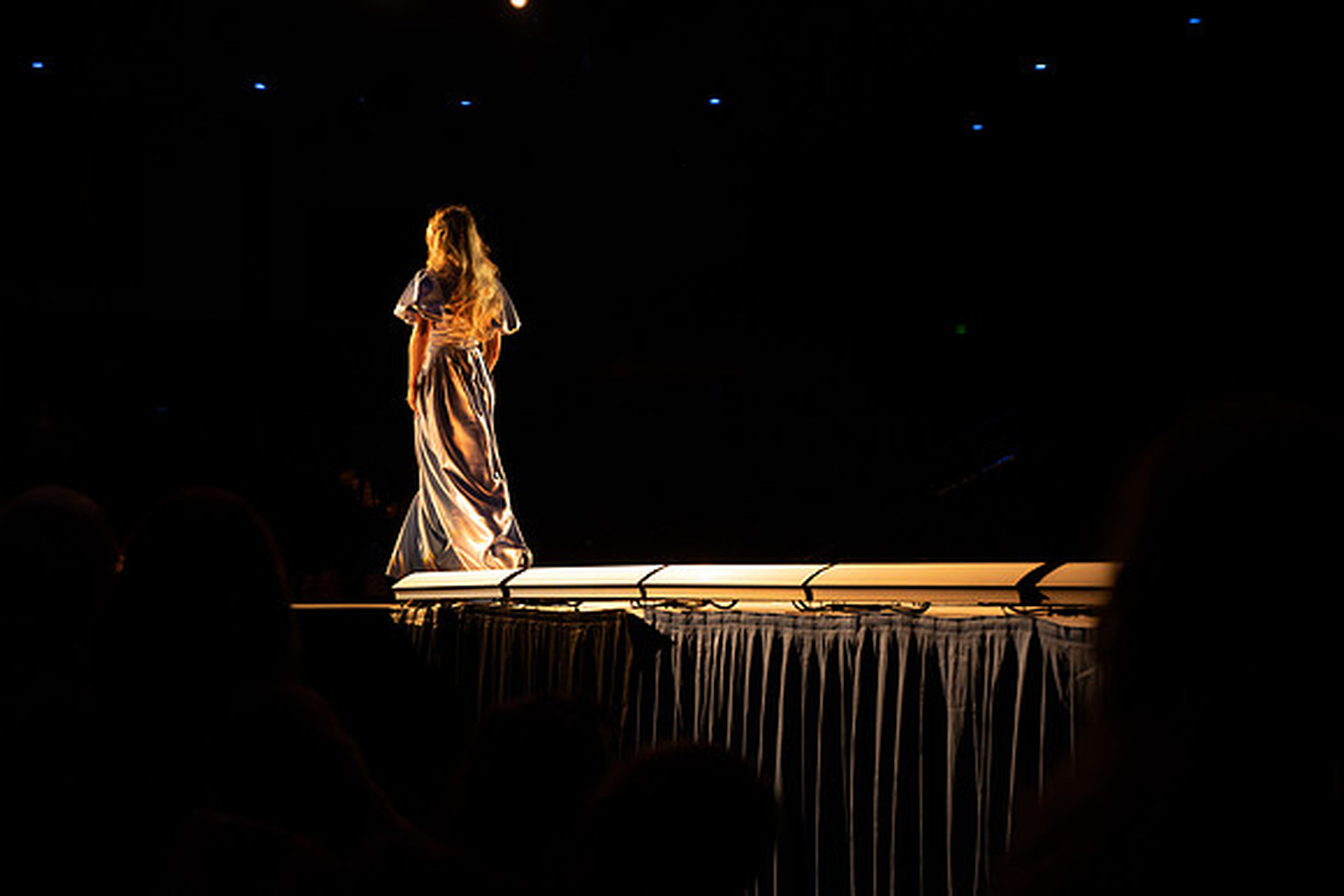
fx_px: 2428
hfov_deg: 30.9
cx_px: 672
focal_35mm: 65
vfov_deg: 20.9
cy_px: 448
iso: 1000
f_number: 4
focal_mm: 63
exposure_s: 1/320
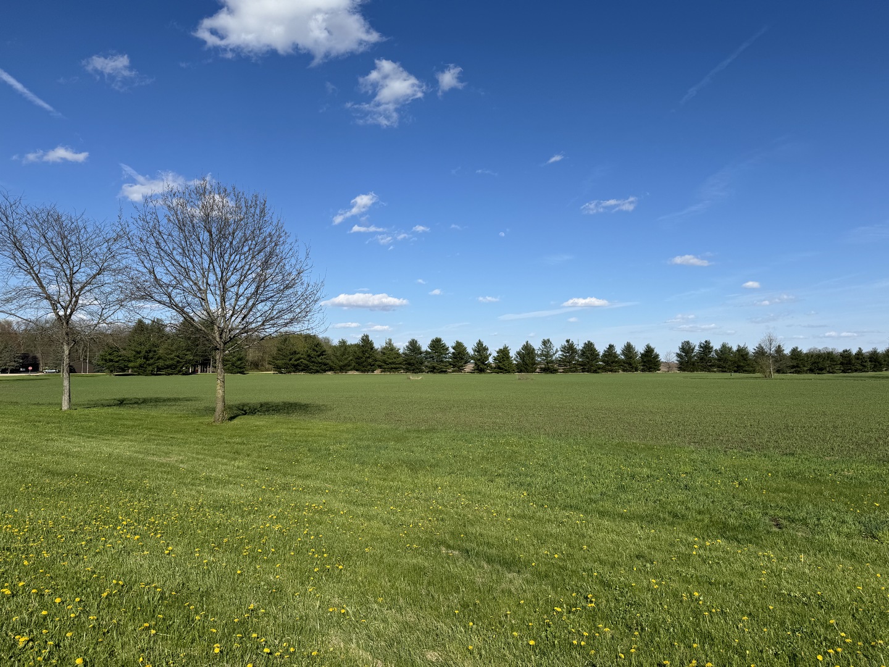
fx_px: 616
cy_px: 334
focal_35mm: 24
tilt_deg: +2.4
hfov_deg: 71.6
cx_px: 444
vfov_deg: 56.8
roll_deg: +0.3
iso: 80
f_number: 1.78
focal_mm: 6.76
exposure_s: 1/7092
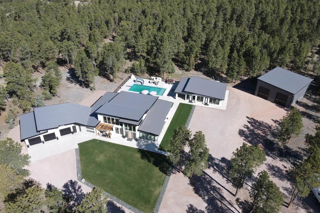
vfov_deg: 49.5
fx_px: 231
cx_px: 155
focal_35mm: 26
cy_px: 111
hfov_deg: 69.4
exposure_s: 1/30
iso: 100
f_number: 2.8
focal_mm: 4.5
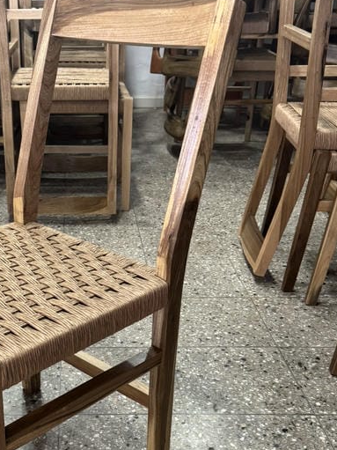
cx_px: 82
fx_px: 610
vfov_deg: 39.3
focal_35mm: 47
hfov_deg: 30.3
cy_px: 343
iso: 320
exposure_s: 1/50
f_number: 1.78
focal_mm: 6.76
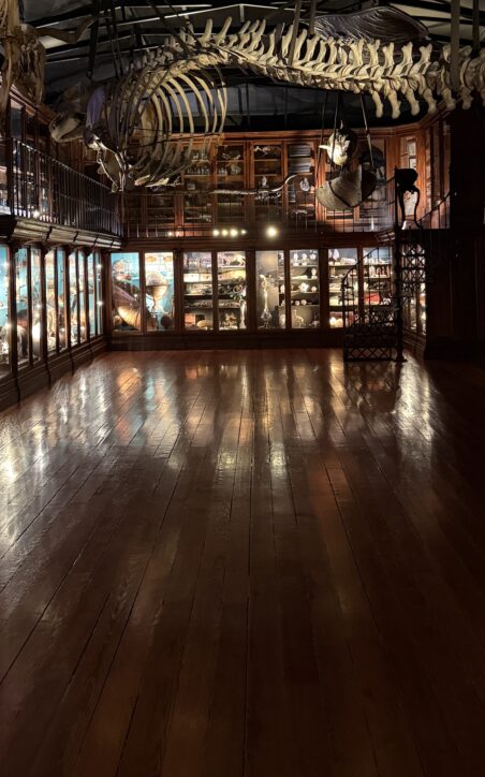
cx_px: 232
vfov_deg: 53.0
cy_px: 258
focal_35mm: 36
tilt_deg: +0.5
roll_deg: -1.4
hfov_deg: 35.3
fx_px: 762
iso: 1000
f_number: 1.78
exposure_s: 1/33
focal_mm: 6.76
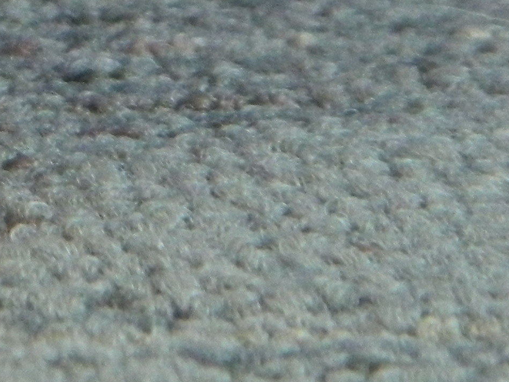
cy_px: -392
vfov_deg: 3.2
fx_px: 6868
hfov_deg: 4.2
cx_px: -606
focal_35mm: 467
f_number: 4.5
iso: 400
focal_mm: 18.6
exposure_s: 1/25
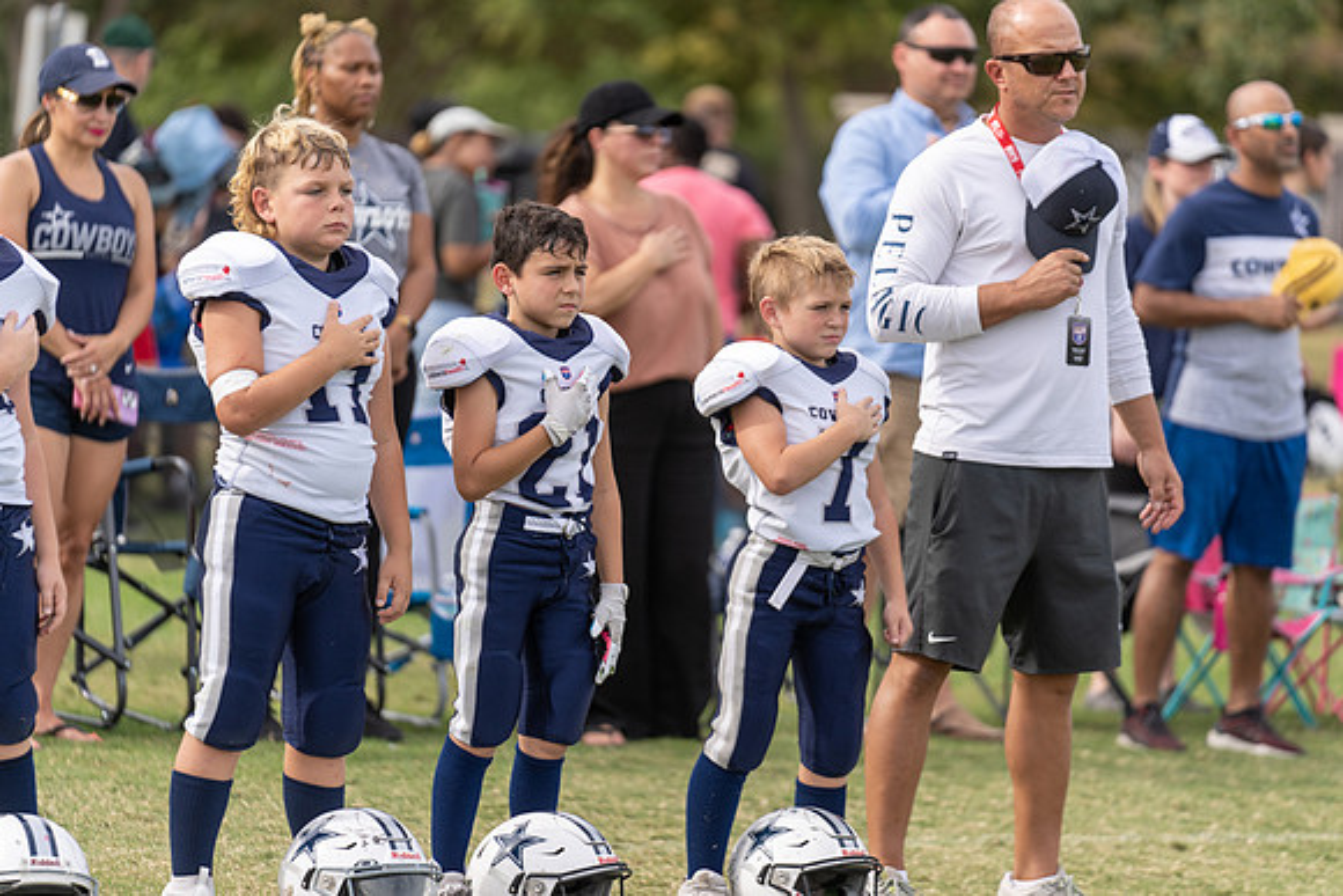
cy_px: 448
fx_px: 7463
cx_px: 672
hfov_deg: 10.3
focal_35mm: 200
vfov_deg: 6.9
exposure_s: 1/1250
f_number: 2.8
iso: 160
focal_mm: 200
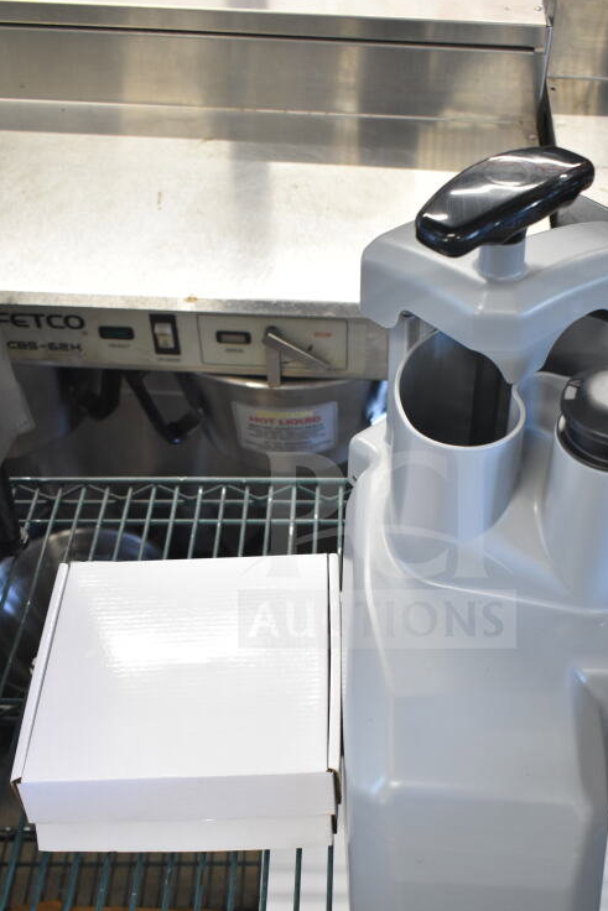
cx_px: 376
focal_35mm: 41
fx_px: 1038
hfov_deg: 32.5
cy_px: 550
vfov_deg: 47.1
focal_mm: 22
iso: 1600
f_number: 4
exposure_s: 1/60
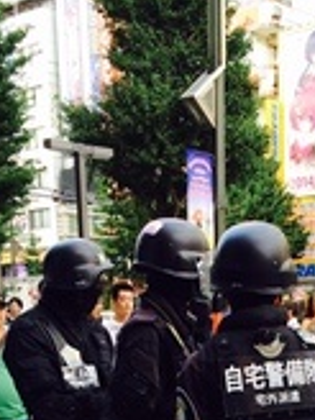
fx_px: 886
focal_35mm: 73
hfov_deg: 19.9
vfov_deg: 24.7
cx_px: 264
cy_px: 469
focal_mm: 4.12
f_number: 2.2
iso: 40
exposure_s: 1/120
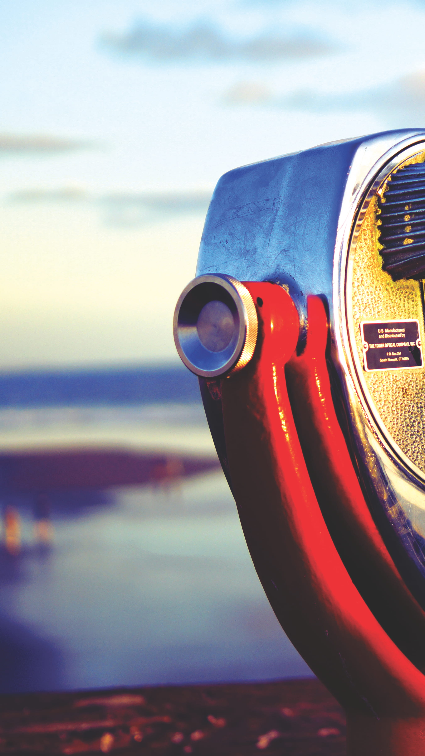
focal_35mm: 83
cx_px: 548
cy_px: 378
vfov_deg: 25.7
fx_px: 1659
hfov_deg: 14.0
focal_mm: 35
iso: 100
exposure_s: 1/1250
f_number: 1.8
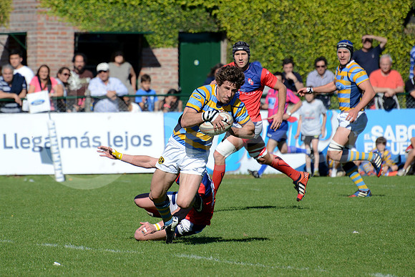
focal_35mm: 300
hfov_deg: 6.9
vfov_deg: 4.6
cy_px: 138
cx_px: 208
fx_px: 3459
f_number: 5.6
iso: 320
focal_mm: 300
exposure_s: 1/1250
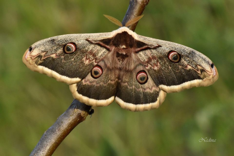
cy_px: 78
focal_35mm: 278
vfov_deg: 5.0
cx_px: 117
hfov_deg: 7.4
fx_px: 1804
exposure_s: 1/320
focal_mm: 185
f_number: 22
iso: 1000
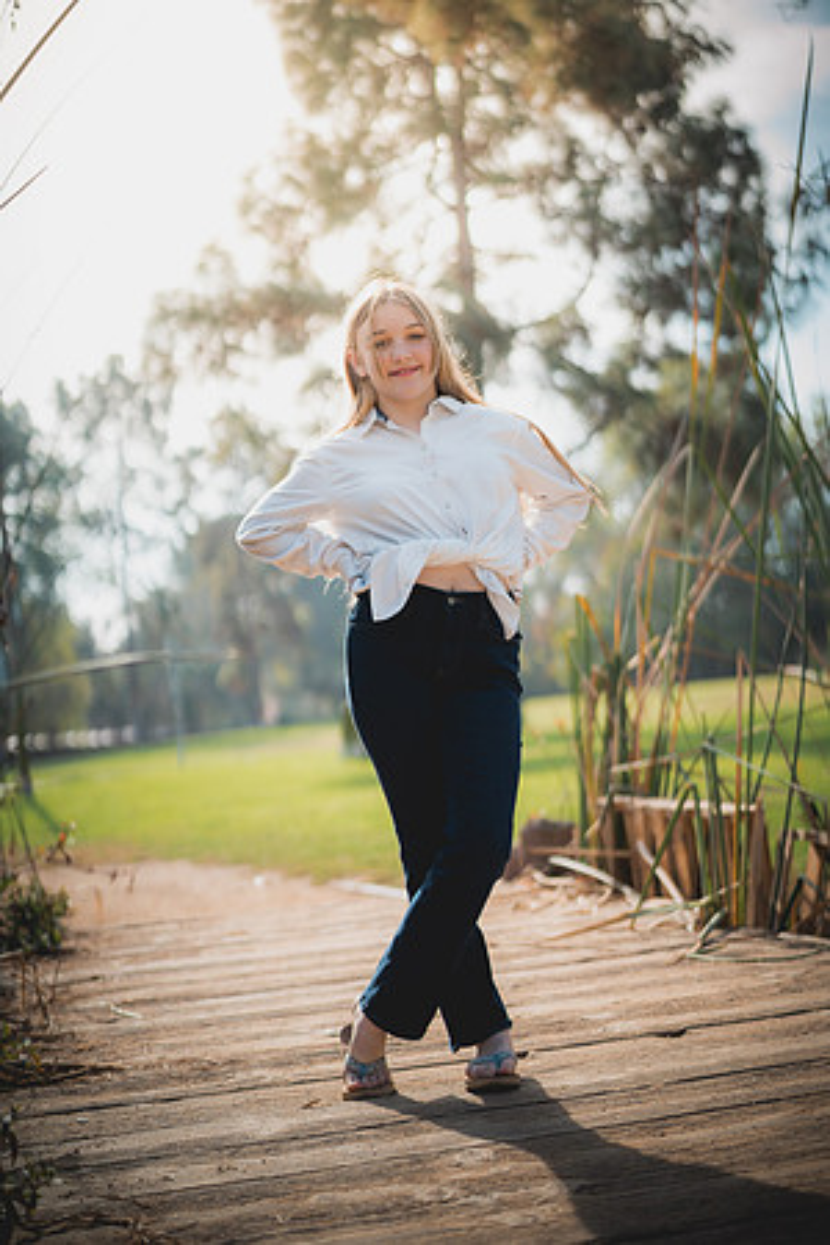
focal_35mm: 50
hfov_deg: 27.0
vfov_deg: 39.6
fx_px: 1729
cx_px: 415
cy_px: 622
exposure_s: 1/4000
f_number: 1.4
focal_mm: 50
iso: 250
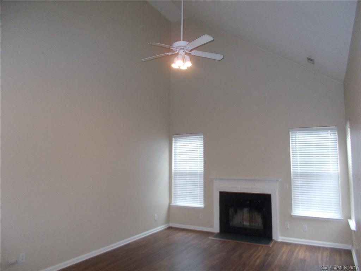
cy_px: 136
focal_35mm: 26
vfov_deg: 53.1
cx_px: 180
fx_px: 271
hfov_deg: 67.3
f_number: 3.2
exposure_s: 1/25
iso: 280
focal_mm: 4.6
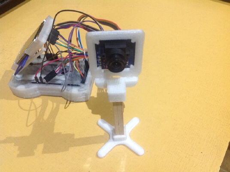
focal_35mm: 35
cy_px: 86
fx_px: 232
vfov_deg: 40.6
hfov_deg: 52.7
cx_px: 115
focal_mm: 4.28
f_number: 2.4
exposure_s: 1/15
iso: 320
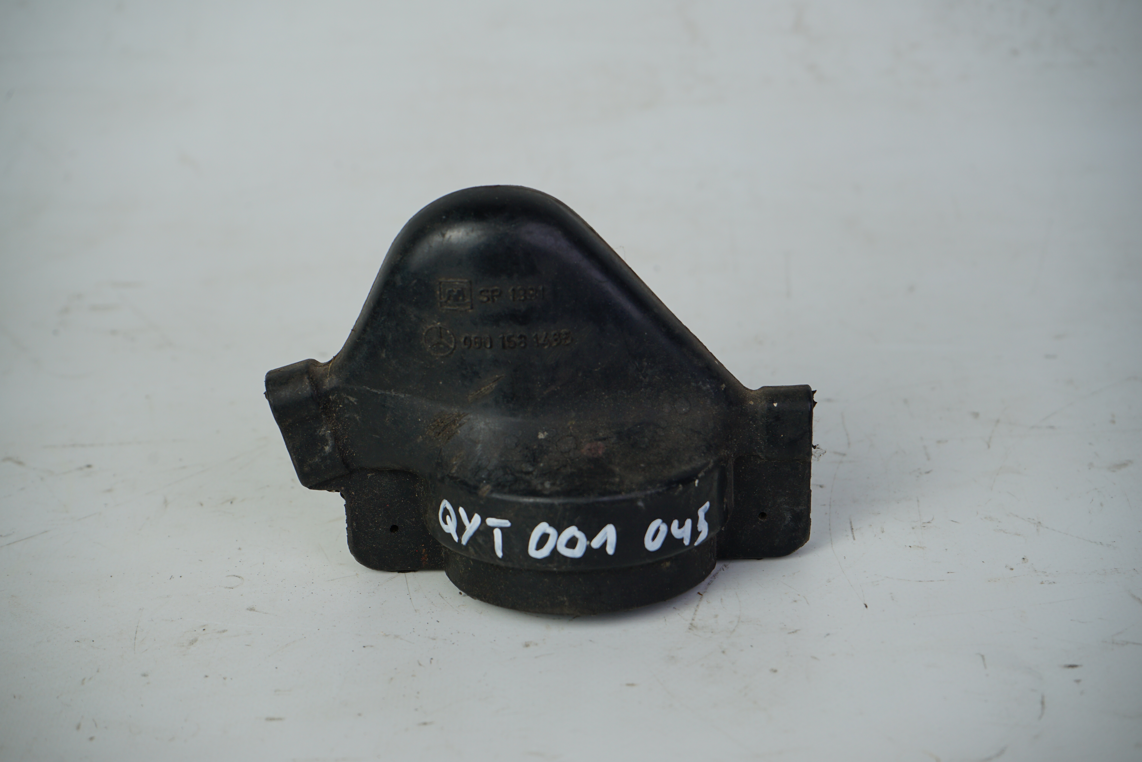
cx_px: 571
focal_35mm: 70
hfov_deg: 28.8
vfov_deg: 19.5
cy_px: 381
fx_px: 2220
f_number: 8
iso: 200
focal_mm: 70
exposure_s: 1/160
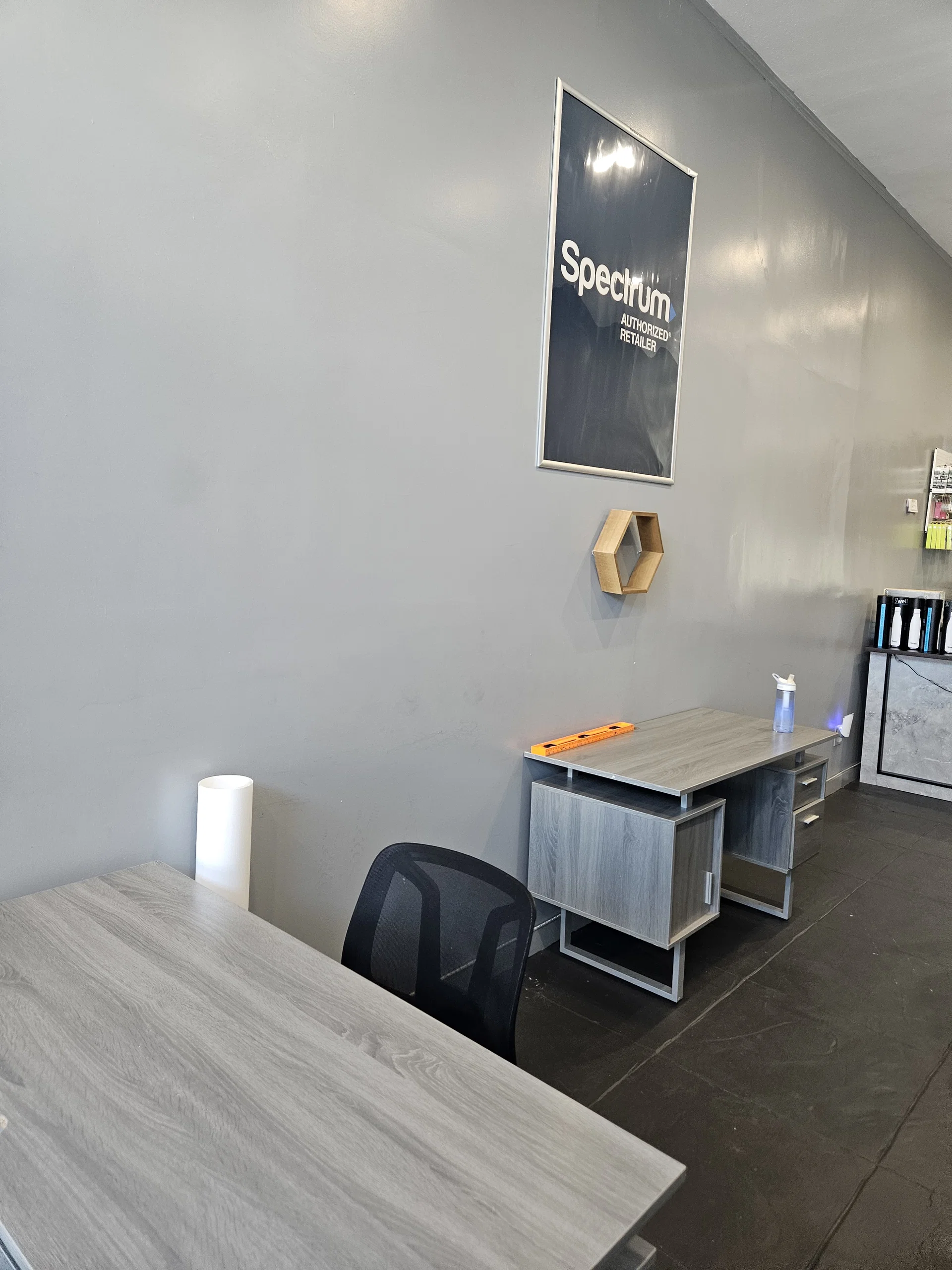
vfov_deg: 73.9
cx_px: 476
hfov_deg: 58.9
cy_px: 635
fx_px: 843
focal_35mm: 23
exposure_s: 1/120
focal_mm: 5.4
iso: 400
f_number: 1.8
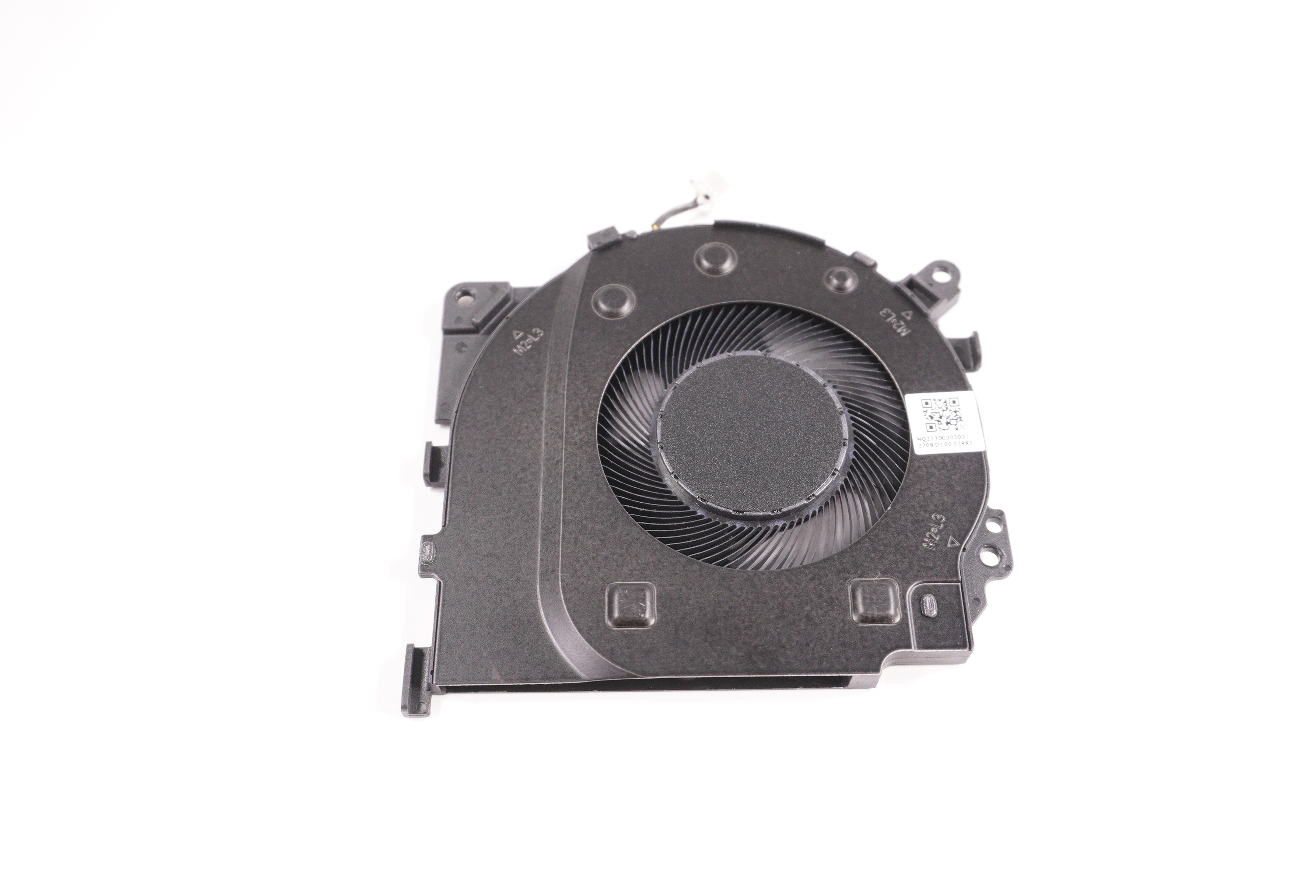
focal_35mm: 32
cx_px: 658
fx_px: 1150
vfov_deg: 41.6
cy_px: 438
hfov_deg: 59.5
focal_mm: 21
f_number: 5.6
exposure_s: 1/250
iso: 1000
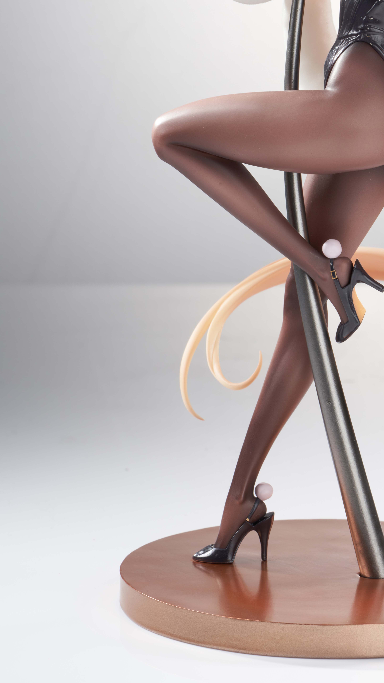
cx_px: 389
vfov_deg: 12.4
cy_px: 158
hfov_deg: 7.0
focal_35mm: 173
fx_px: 3132
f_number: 16
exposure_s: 1/13
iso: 100
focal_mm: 90
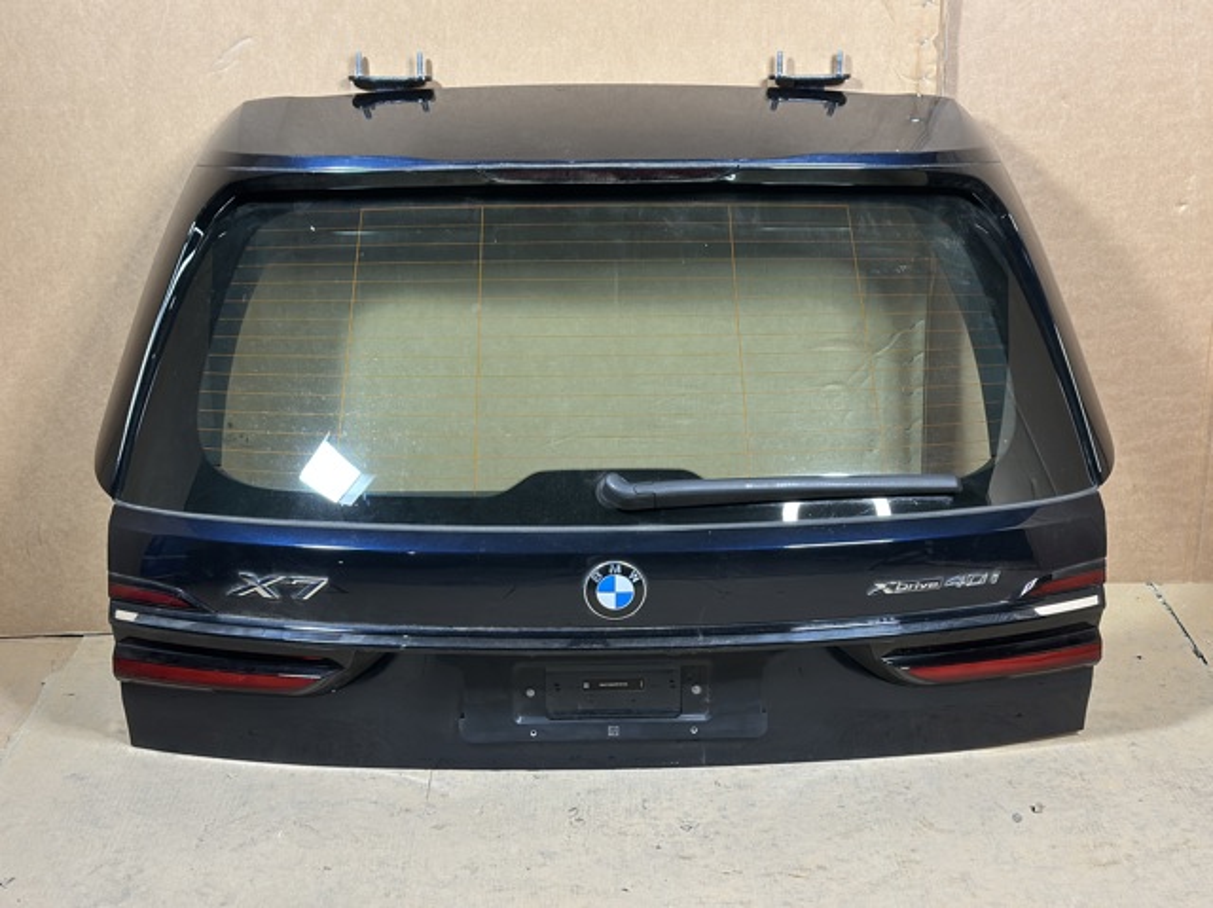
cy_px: 454
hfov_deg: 39.7
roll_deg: +0.1
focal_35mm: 48
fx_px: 1681
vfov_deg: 30.2
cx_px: 606
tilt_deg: -21.2
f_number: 1.78
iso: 250
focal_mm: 6.86
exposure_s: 1/33
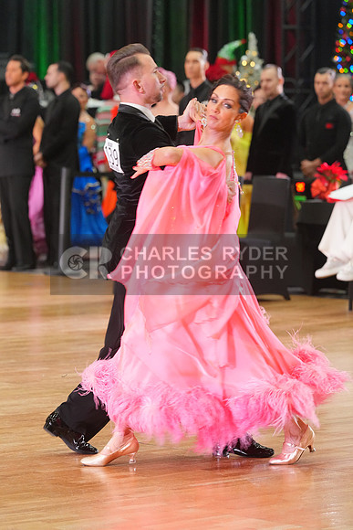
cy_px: 265
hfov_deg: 7.4
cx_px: 176
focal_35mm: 185
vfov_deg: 11.1
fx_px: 2719
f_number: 5.6
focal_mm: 185
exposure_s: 1/200
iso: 4000
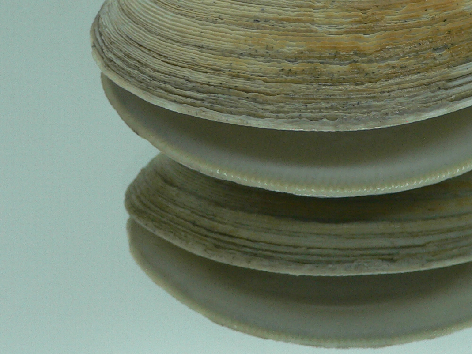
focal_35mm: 66
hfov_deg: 28.9
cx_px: 357
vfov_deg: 21.9
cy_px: 56
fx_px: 900
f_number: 2.8
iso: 80
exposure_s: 1/60
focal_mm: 4.6
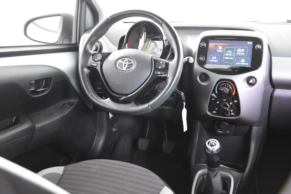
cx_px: 146
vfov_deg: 34.2
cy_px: 97
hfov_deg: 49.6
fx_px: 315
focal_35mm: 39
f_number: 3.2
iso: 8000
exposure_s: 1/40
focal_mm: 26
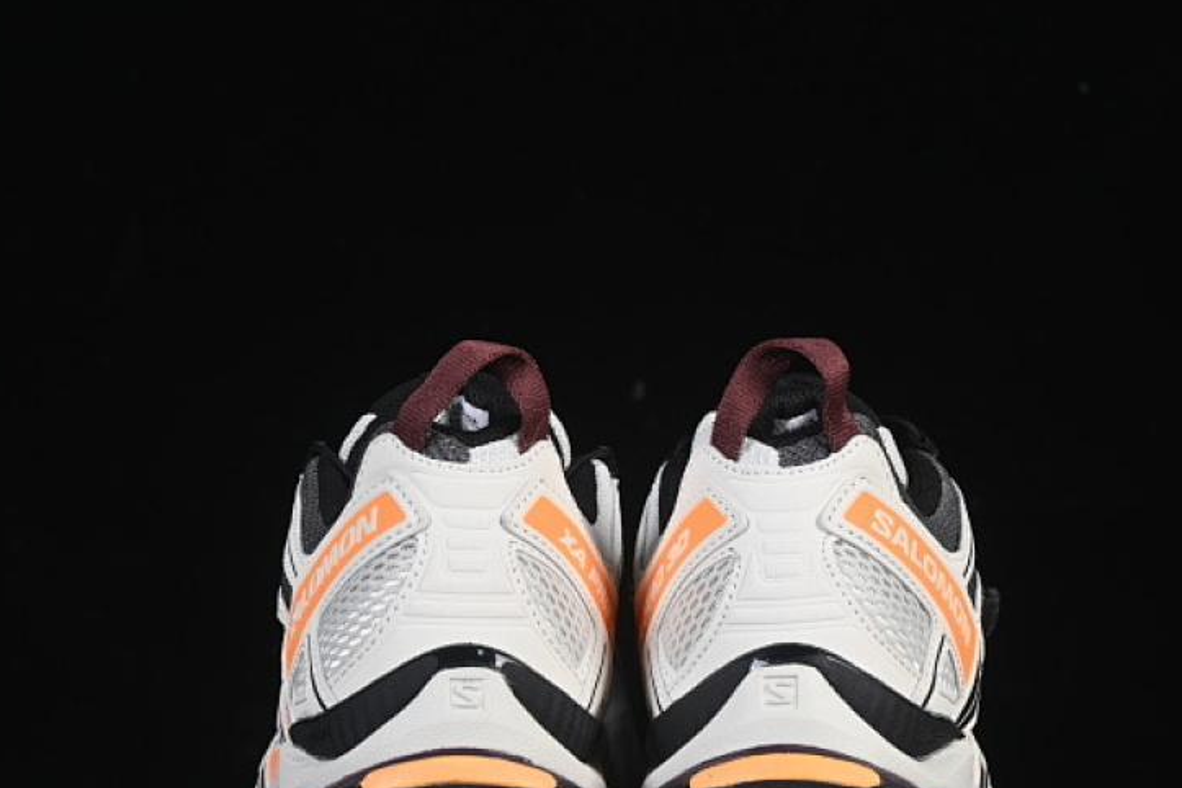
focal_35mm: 112
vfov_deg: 12.2
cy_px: 500
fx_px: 3677
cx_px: 652
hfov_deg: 18.3
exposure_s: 1/80
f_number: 8
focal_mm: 50
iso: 160
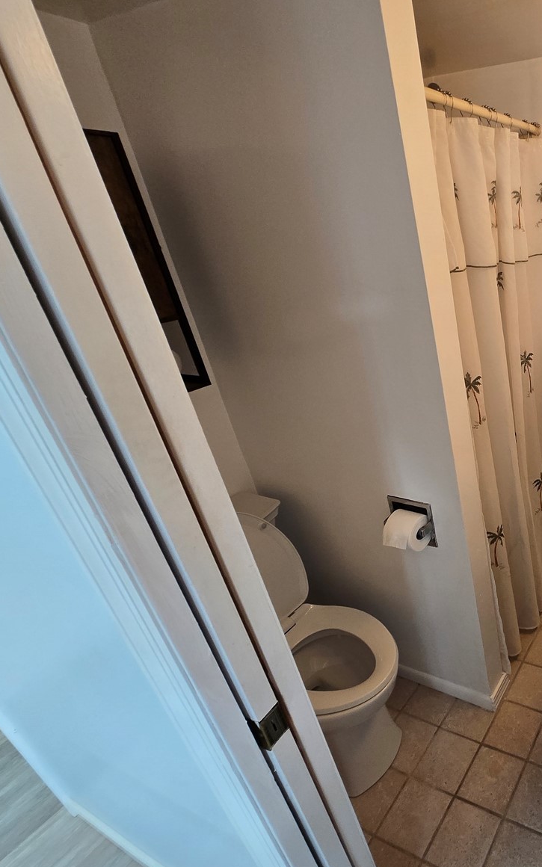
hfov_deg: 49.3
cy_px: 434
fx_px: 449
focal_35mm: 19
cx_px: 556
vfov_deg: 88.0
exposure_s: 1/60
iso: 125
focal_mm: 1.7
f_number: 2.2
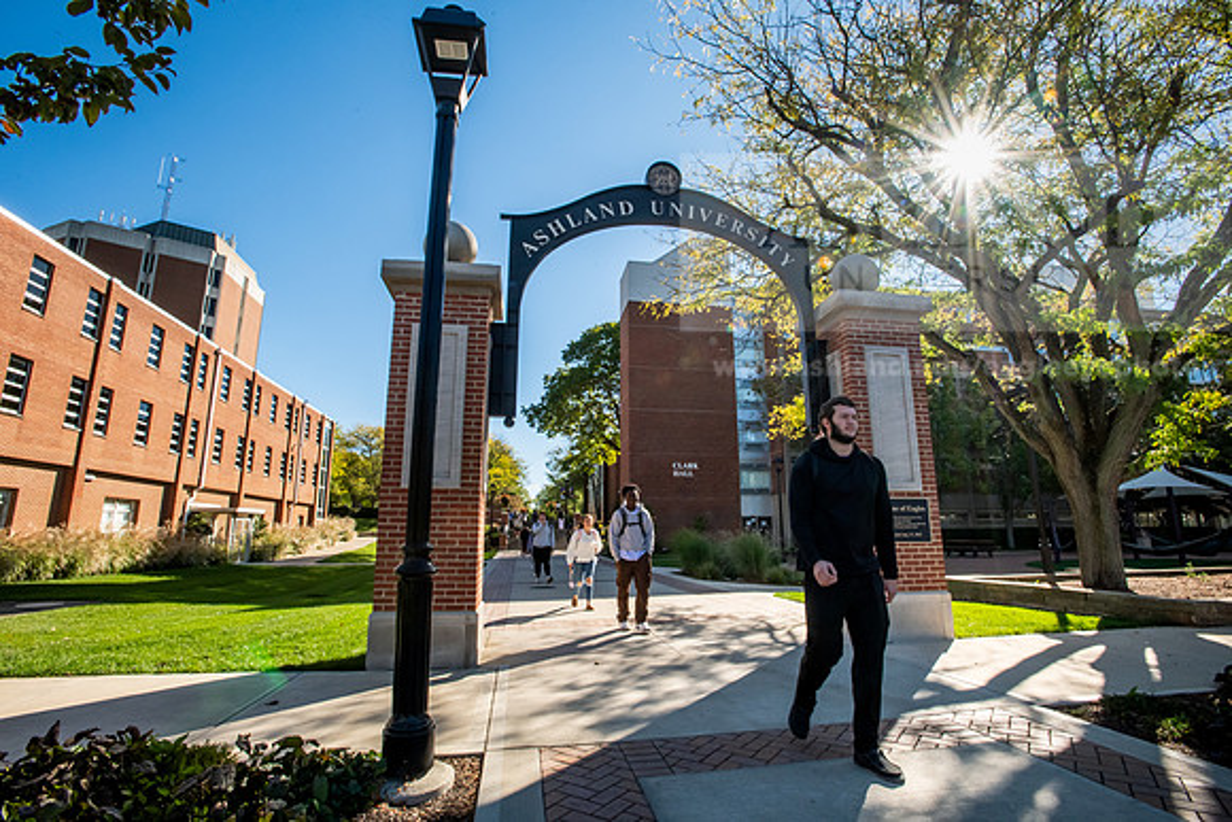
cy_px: 411
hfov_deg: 93.3
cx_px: 616
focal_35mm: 17
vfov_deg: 70.5
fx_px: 582
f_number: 22
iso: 1000
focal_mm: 17
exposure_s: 1/160
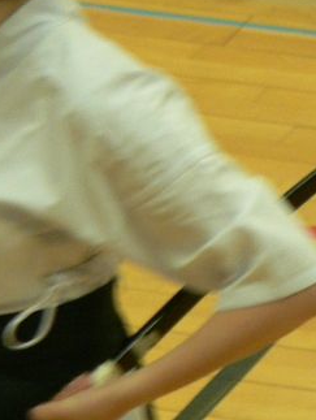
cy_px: 473
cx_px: -12
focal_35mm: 1028
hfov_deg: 1.4
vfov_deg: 1.9
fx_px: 12488
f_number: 3.3
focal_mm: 46.2
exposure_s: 1/30
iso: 150
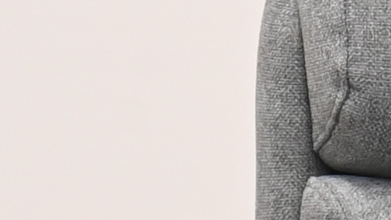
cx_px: 1071
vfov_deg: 1.5
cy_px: 94
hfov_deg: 2.6
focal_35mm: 821
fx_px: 8515
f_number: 6.3
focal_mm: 120
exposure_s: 1/250
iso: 3200
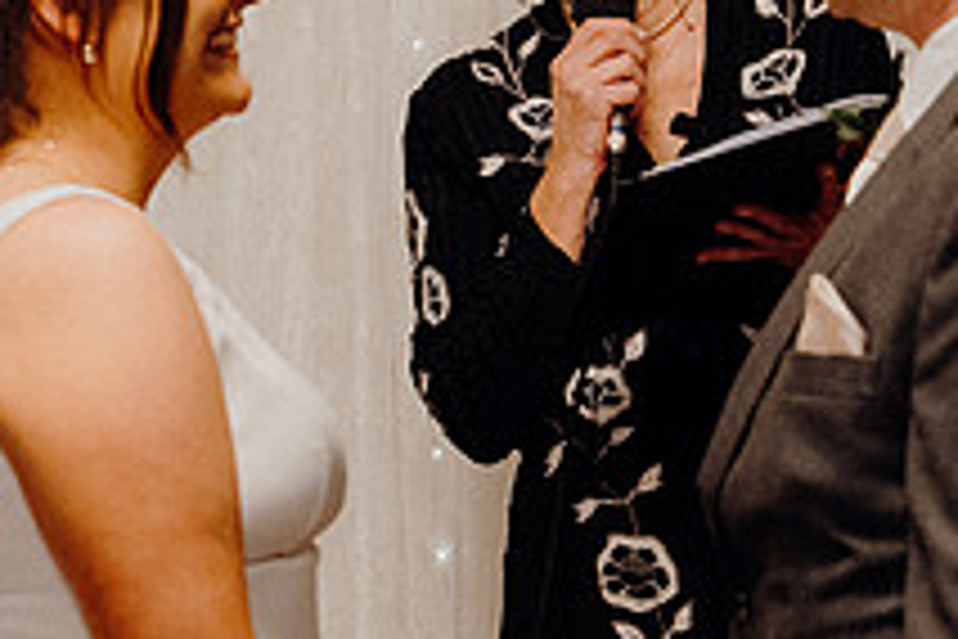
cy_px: 398
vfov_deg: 6.2
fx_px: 5934
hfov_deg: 9.2
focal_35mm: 223
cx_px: 544
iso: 2500
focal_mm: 55
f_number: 3.5
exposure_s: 1/160
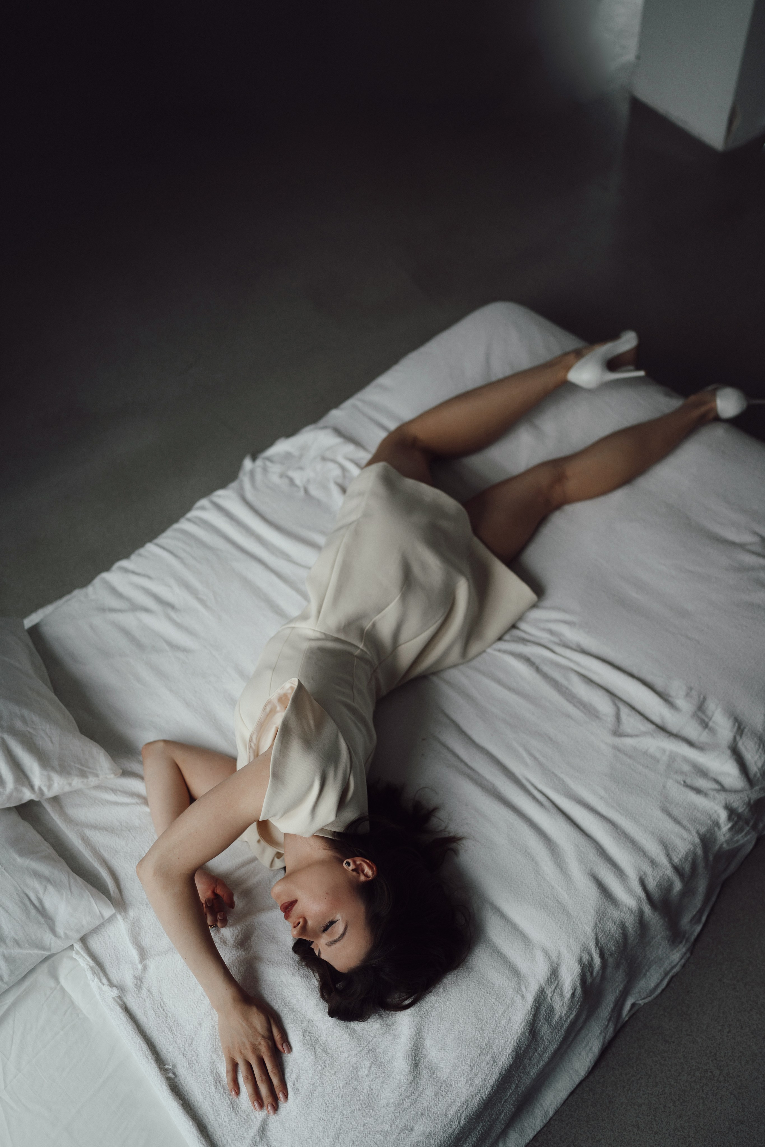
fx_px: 1116
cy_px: 574
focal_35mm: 35
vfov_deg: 54.4
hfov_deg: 37.9
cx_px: 382
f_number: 1.6
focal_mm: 35
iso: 80
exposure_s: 1/400
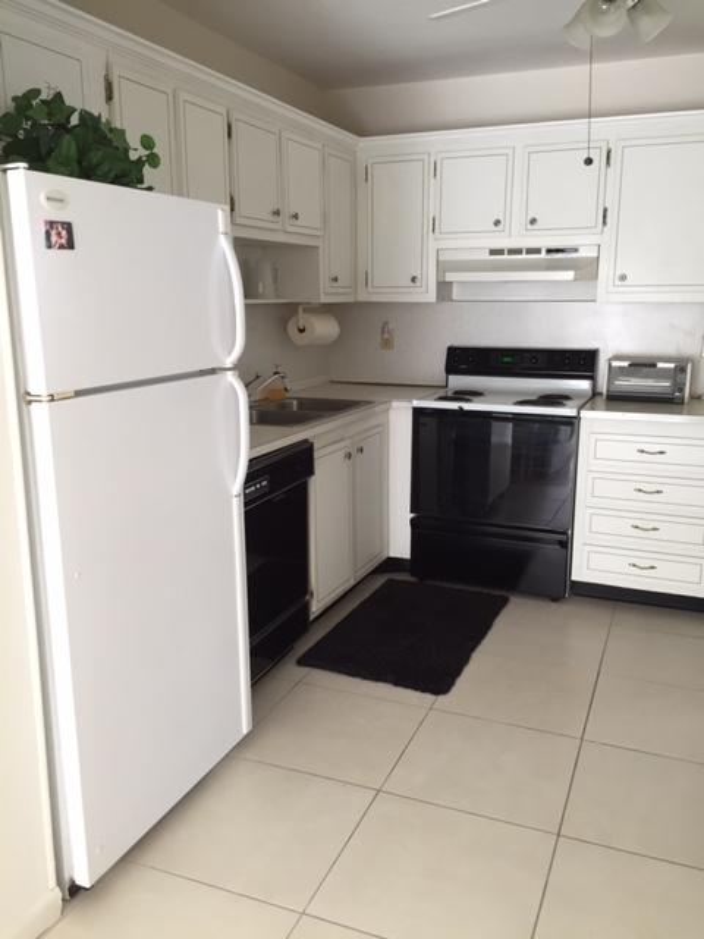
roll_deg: -0.2
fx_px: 786
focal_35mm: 29
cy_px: 470
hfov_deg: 48.2
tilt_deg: -11.8
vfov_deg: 61.7
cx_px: 352
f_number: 2.2
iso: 64
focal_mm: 4.15
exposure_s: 1/30
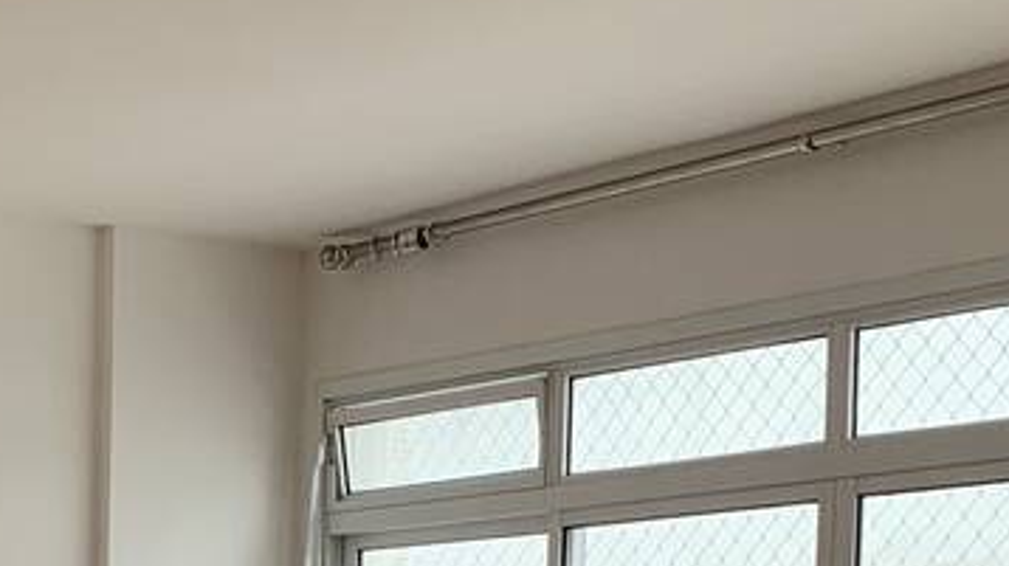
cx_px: 93
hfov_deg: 18.5
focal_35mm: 114
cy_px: 1073
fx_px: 3049
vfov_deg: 10.0
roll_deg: -0.9
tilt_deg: -6.5
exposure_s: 1/122
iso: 25
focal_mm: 4.25
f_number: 1.8
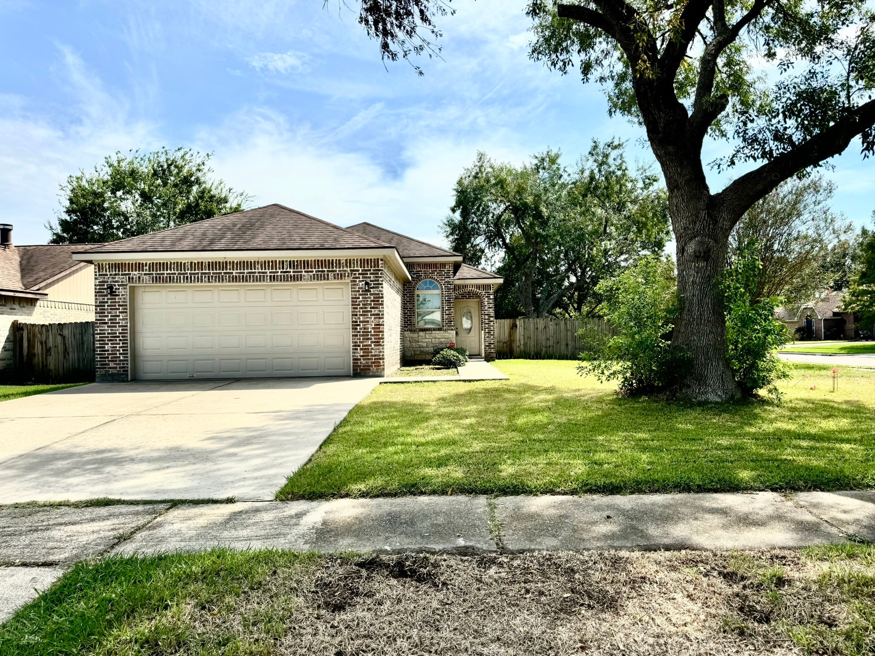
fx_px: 607
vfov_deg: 56.8
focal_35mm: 24
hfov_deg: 71.6
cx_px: 438
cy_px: 328
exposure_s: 1/5814
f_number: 1.78
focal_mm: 6.76
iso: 80
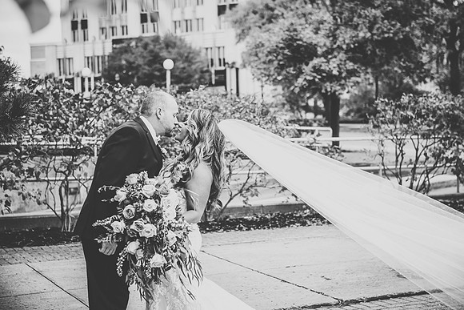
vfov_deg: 19.5
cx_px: 232
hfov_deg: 28.8
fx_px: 902
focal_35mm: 70
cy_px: 155
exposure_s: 1/640
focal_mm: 70
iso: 500
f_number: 3.2
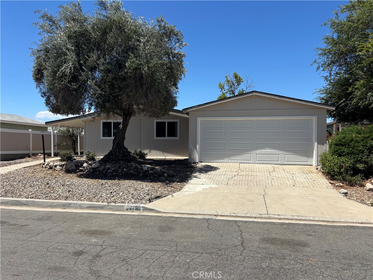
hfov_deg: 67.3
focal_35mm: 26
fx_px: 280
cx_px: 186
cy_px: 140
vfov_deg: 53.1
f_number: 1.6
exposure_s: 1/3413
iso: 50
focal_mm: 5.96
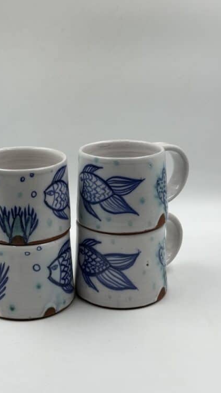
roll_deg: +0.5
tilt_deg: -18.7
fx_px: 584
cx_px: 68
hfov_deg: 21.3
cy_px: 201
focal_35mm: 56
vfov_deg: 37.2
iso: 64
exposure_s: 1/341
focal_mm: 6.86
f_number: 1.78
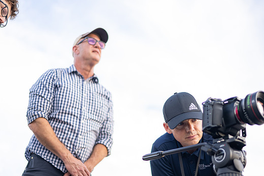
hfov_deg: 35.6
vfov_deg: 24.2
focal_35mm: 56
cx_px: 119
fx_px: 411
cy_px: 91
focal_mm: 50
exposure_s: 1/640
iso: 200
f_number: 1.8
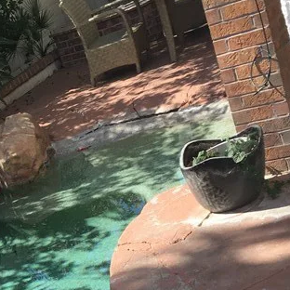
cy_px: 379
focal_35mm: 84
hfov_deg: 20.2
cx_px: 24
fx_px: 796
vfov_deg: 19.1
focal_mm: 4.15
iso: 25
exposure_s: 1/818
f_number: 2.2
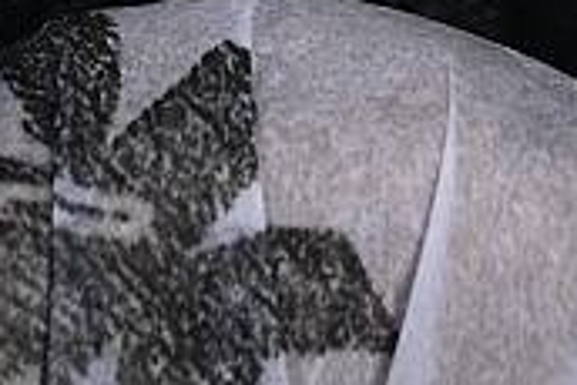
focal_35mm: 470
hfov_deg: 4.4
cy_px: -388
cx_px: 325
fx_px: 7539
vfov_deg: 2.9
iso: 160
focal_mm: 50
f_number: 8
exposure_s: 1/80
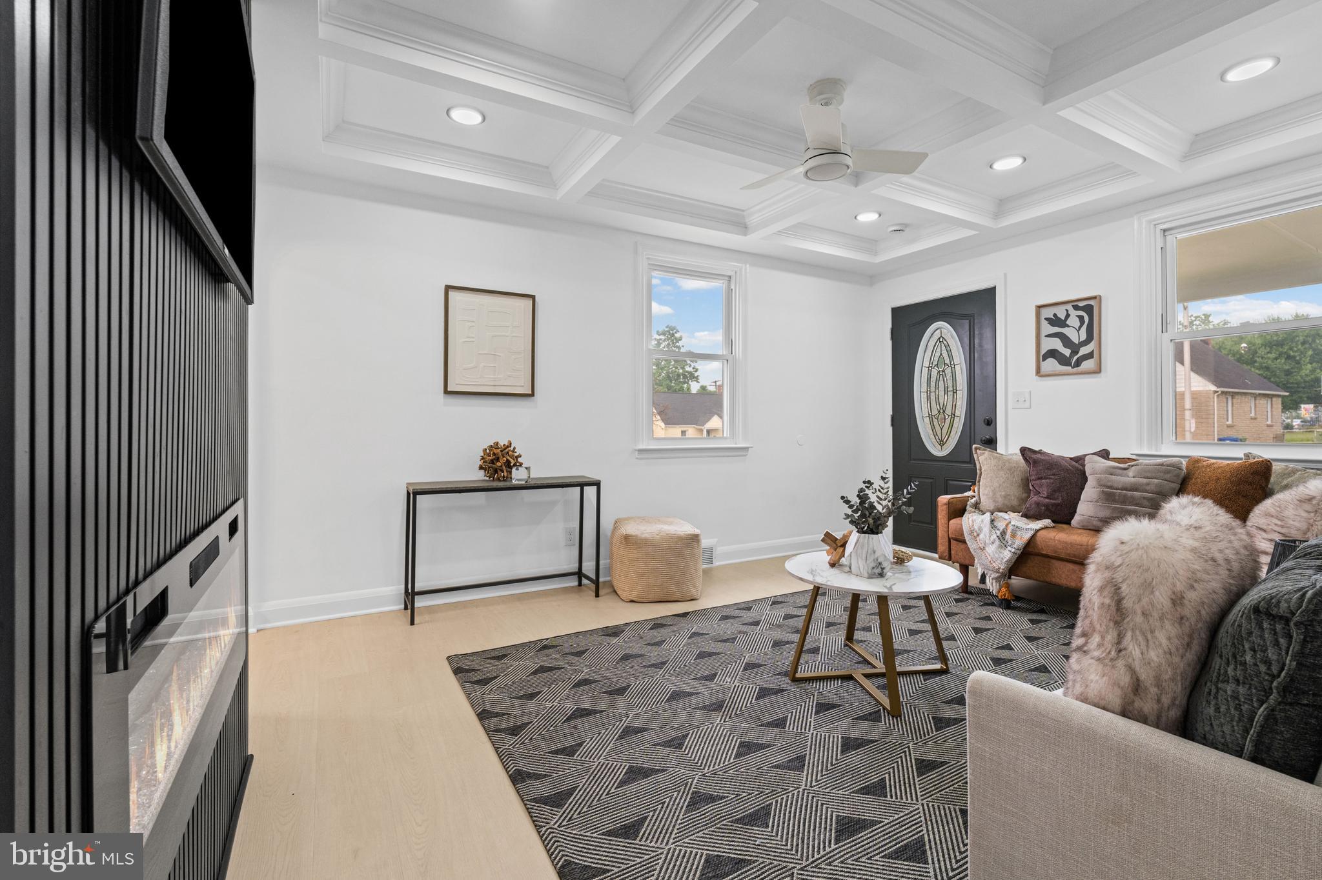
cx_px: 661
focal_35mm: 16
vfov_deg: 73.7
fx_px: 587
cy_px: 440
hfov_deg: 96.8
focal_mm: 16
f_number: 9
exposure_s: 1/20
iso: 800
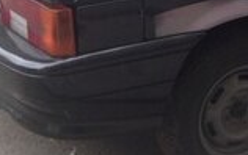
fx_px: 987
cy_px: -27
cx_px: 292
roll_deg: +2.0
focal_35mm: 146
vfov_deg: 8.9
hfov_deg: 13.9
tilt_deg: -19.1
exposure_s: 1/40
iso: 50
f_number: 2.4
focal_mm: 4.12
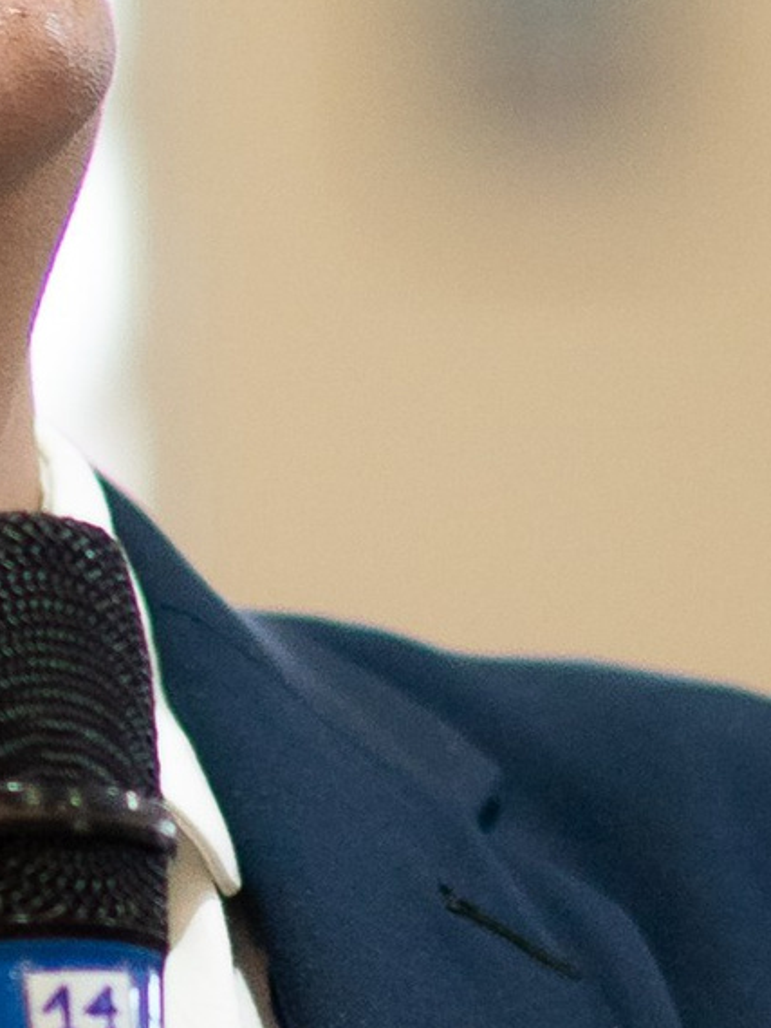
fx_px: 16387
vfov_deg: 3.6
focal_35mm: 552
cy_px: 535
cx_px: -228
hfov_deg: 2.7
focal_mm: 85
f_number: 2
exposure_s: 1/320
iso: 1600
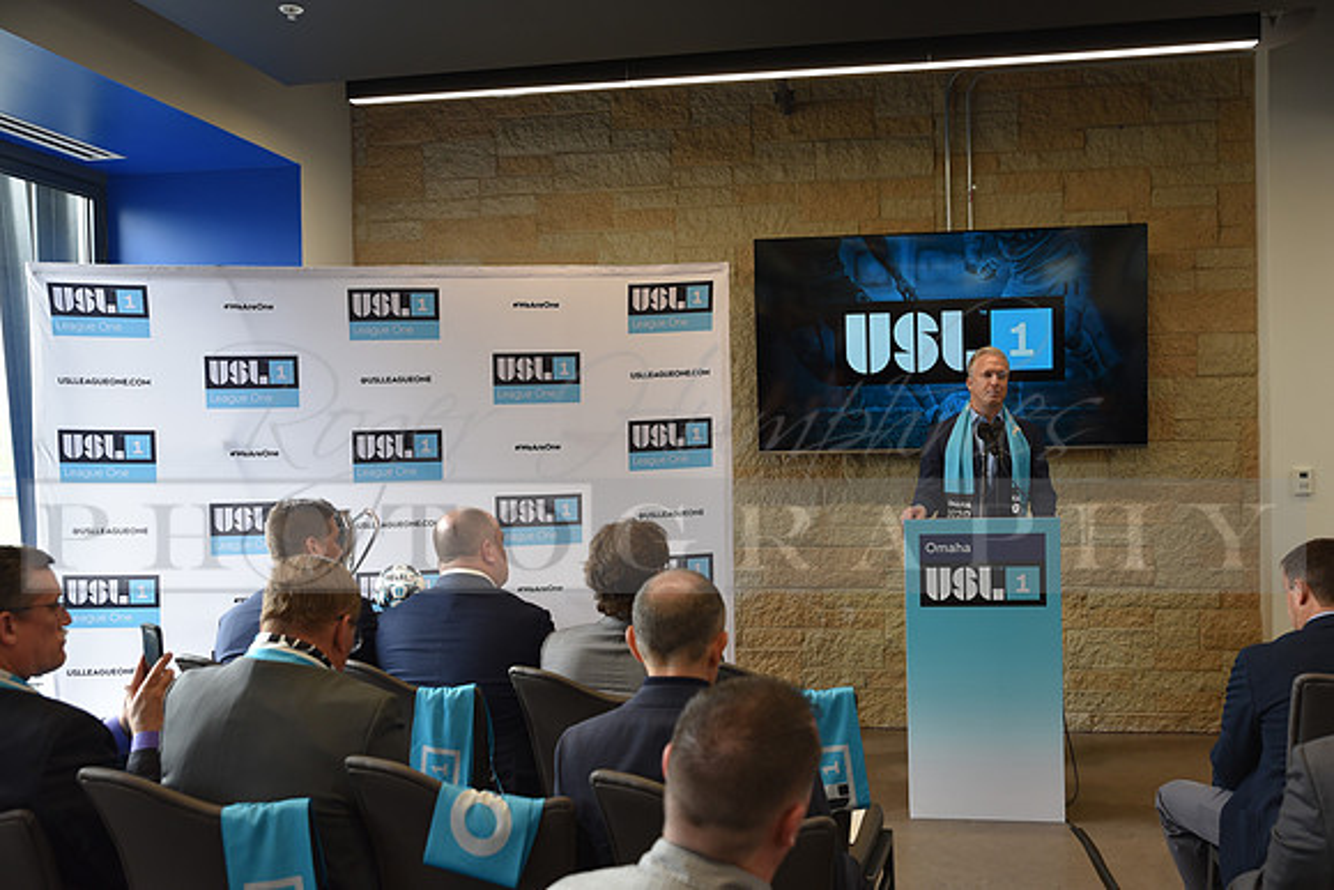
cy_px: 445
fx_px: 1186
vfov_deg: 41.1
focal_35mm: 32
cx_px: 667
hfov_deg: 58.7
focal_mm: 32
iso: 400
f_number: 4
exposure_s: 1/60
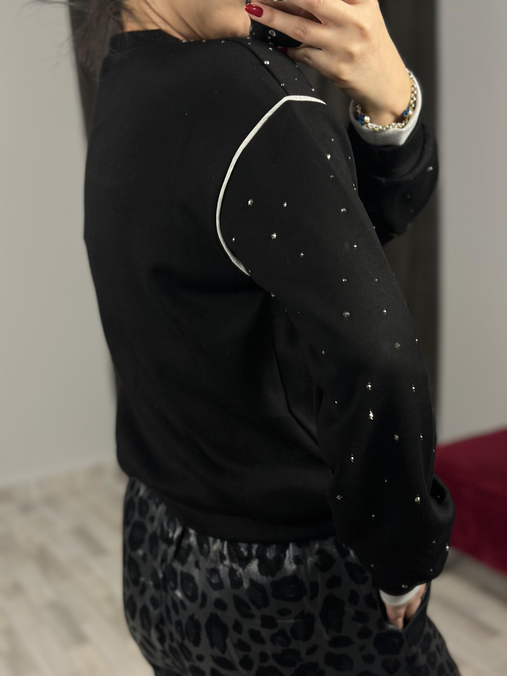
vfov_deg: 39.7
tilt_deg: -35.9
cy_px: 338
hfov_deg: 30.3
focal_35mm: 48
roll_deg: +8.9
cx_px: 254
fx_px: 937
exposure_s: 1/100
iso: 160
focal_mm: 6.86
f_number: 1.78
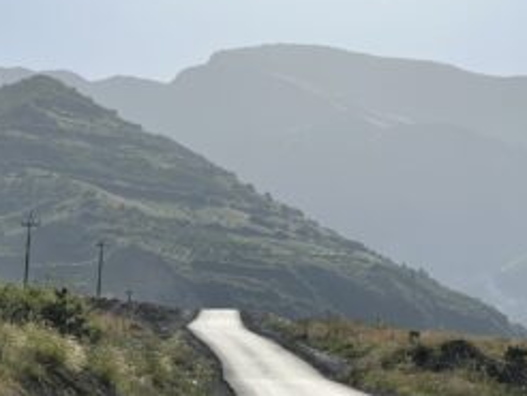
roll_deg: -0.5
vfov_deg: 11.9
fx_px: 1905
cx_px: 210
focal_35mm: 125
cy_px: 257
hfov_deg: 15.7
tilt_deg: +8.5
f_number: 2.8
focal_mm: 9
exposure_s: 1/1783
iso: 32
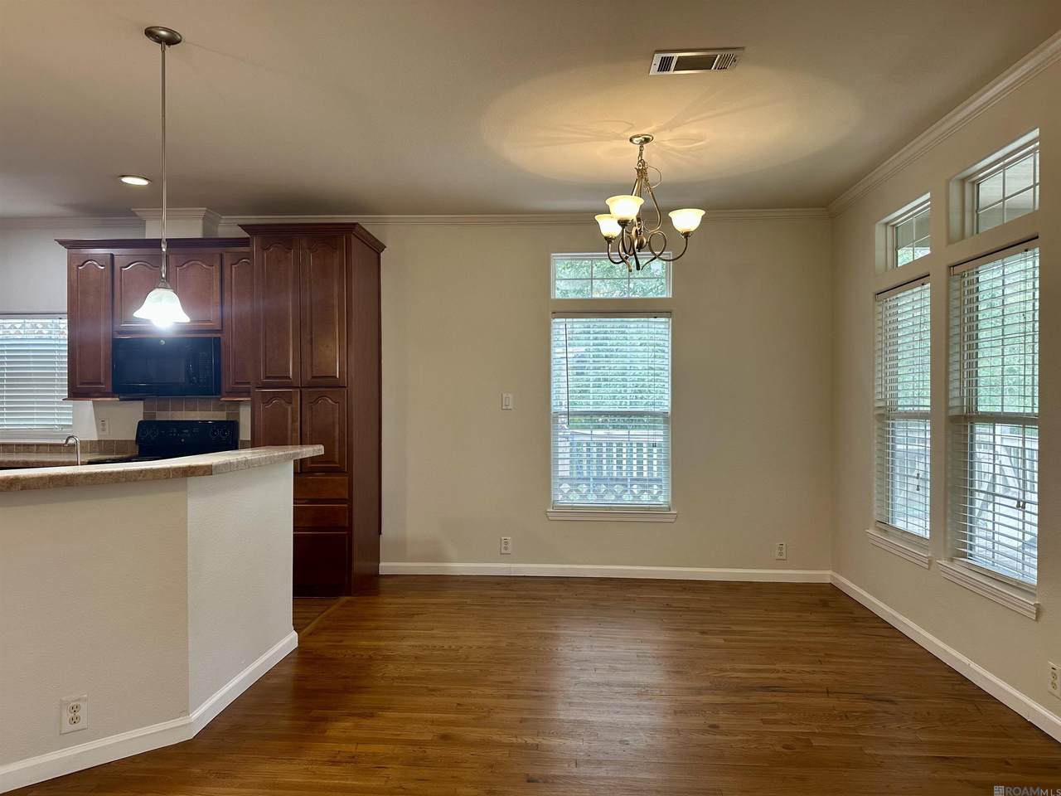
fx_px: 736
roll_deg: -0.6
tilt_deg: -0.4
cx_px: 530
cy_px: 398
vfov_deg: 56.8
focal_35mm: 24
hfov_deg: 71.6
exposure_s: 1/60
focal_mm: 6.86
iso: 125
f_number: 1.78
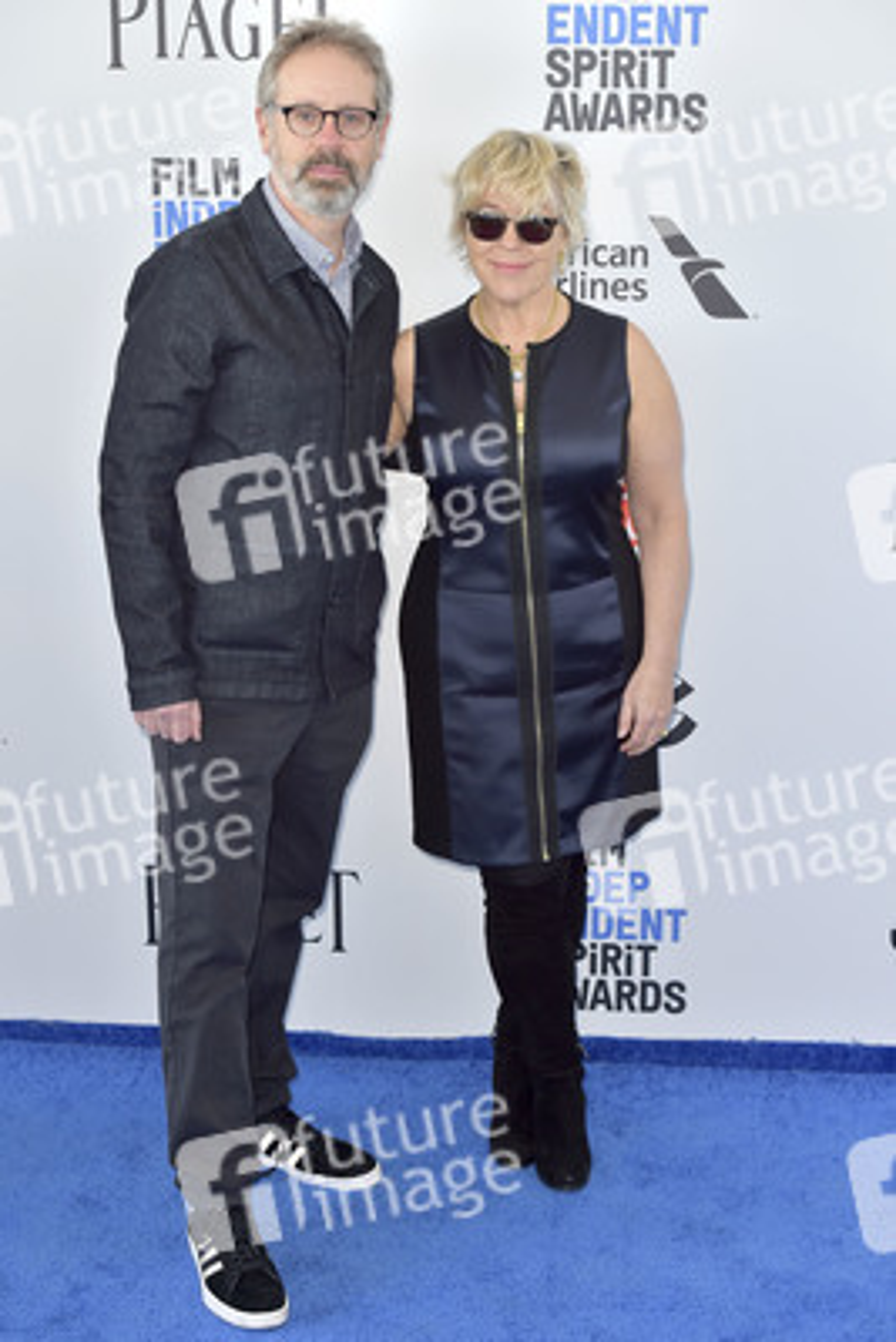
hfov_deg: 19.5
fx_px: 2611
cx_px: 448
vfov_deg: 28.8
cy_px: 671
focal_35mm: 70
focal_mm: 70
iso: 500
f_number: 6.3
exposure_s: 1/320
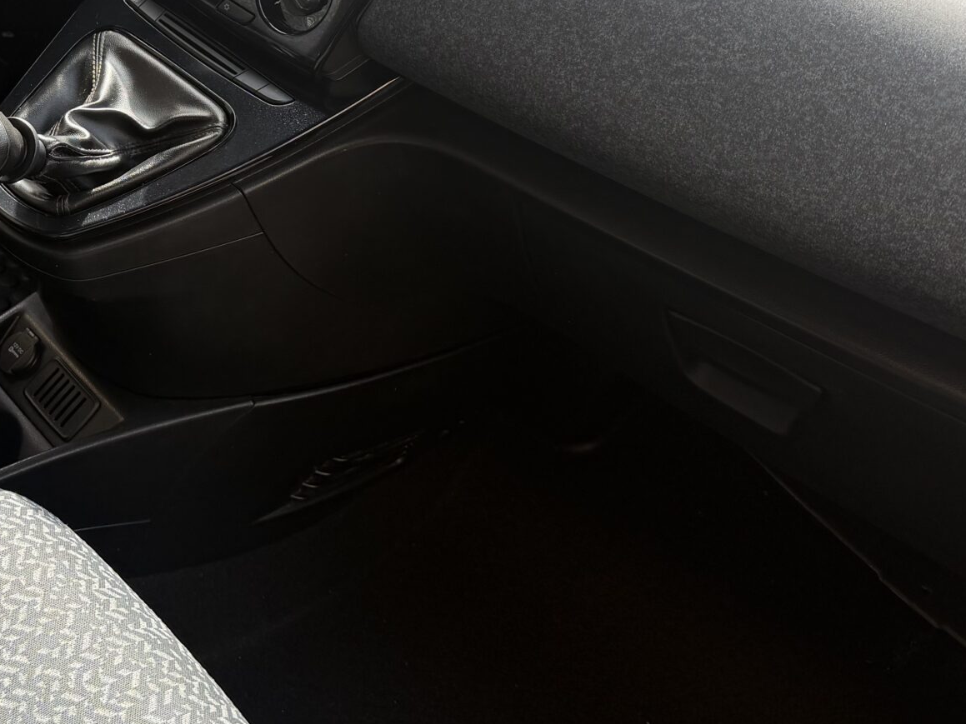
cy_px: 155
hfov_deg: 33.8
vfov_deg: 27.0
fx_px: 1479
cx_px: 55
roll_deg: +0.5
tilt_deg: -37.9
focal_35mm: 53
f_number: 1.78
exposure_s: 1/348
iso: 80
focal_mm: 6.76
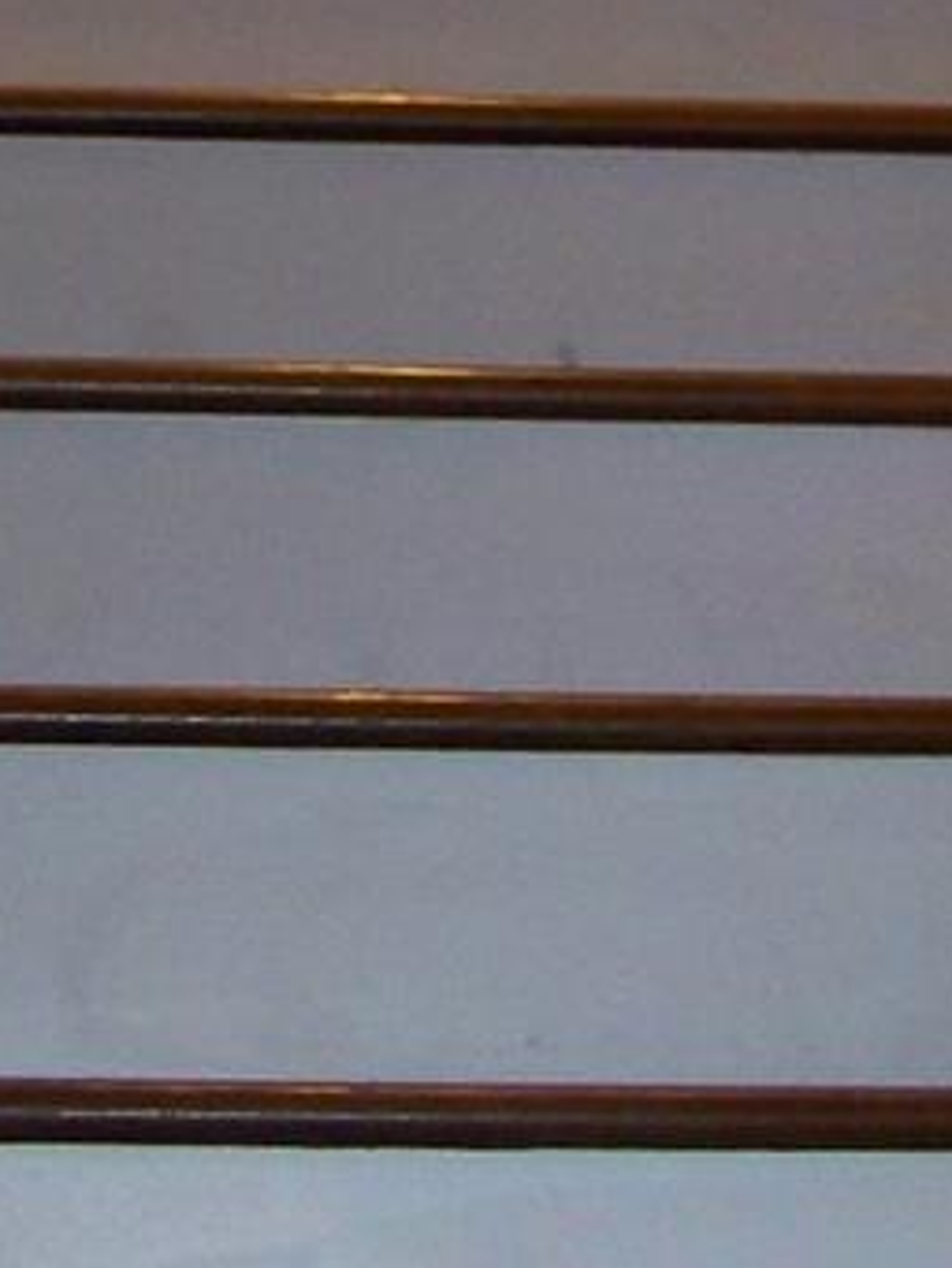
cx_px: 915
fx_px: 5937
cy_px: 201
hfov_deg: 9.1
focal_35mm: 162
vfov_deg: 12.1
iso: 200
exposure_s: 1/30
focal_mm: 5.85
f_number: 2.8
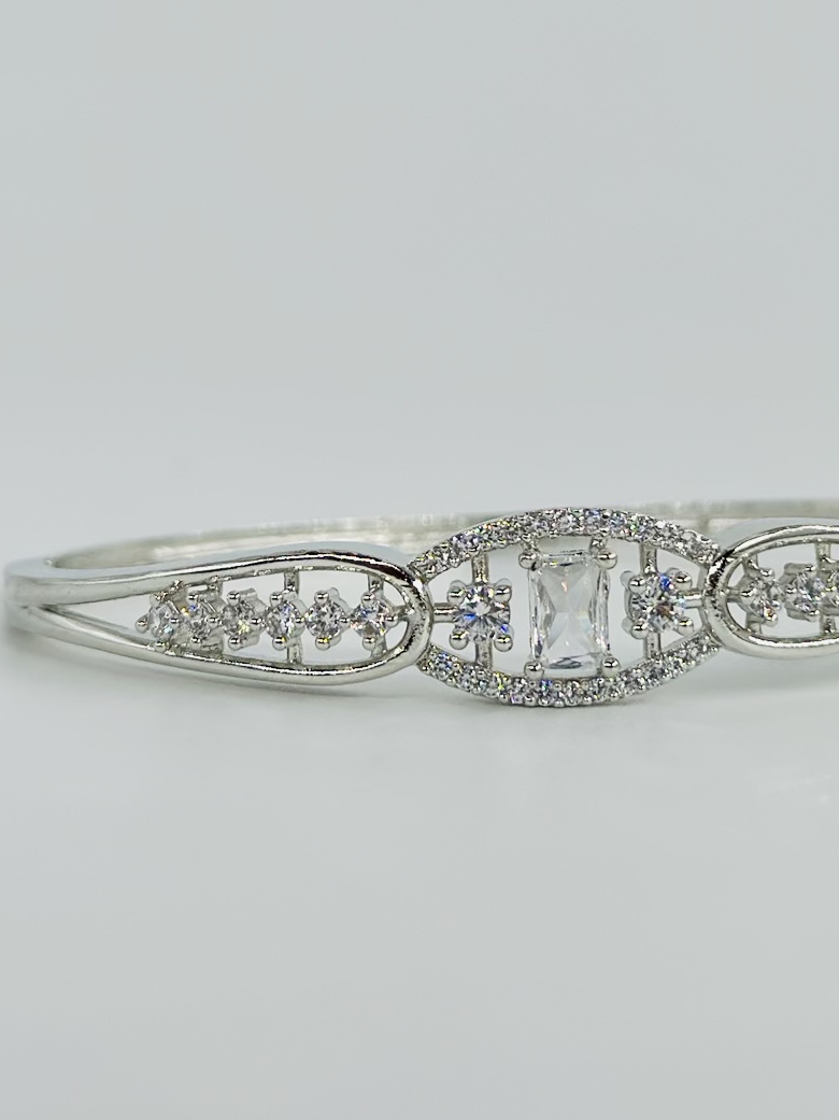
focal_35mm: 93
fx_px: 3007
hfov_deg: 15.9
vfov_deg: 21.0
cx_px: 531
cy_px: 327
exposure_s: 1/1695
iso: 80
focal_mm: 6.86
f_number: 1.78
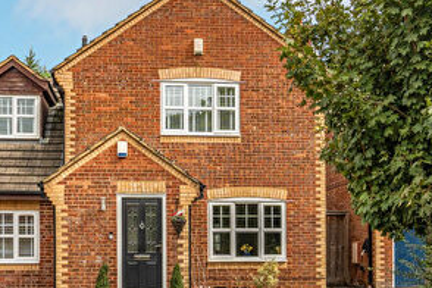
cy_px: 246
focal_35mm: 50
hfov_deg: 39.5
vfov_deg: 26.3
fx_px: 600
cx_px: 184
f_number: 8
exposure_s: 1/500
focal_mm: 14
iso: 400
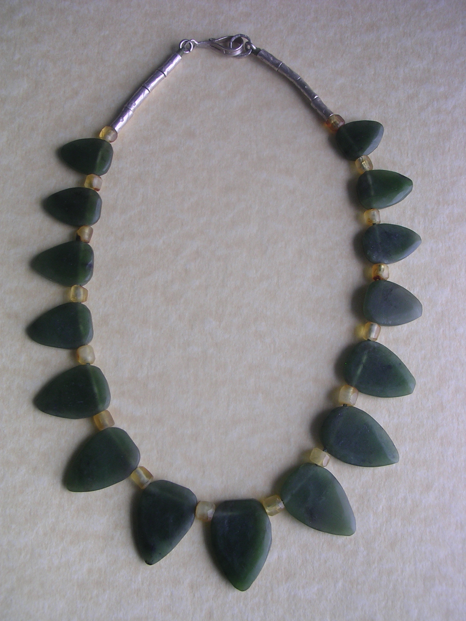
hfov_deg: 37.7
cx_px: 233
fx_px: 682
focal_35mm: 38
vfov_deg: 49.0
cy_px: 310
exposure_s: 1/69.1
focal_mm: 5.8
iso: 100
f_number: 2.8
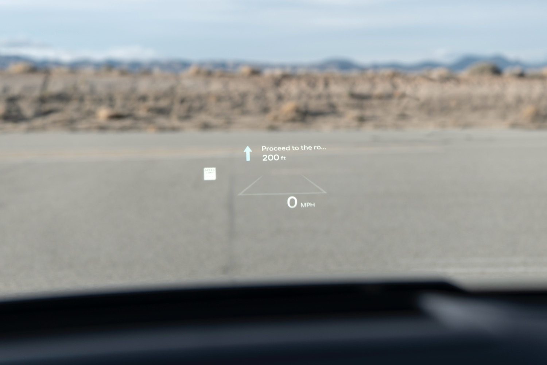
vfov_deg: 19.5
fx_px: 1064
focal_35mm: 70
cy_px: 182
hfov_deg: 28.8
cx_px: 274
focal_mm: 70
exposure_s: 1/250
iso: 64
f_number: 5
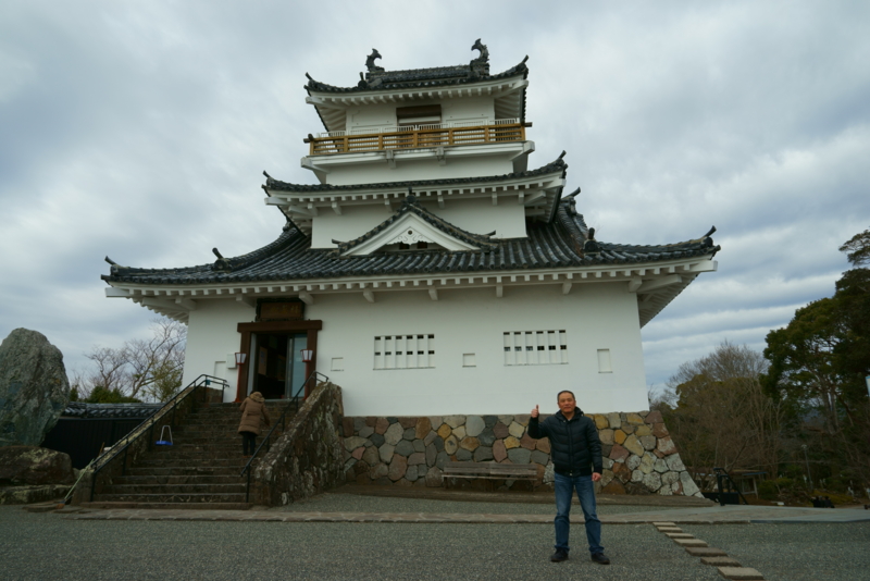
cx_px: 435
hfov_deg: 73.7
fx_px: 580
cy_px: 290
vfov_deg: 53.2
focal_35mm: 24
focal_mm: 24
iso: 100
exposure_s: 1/125
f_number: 11
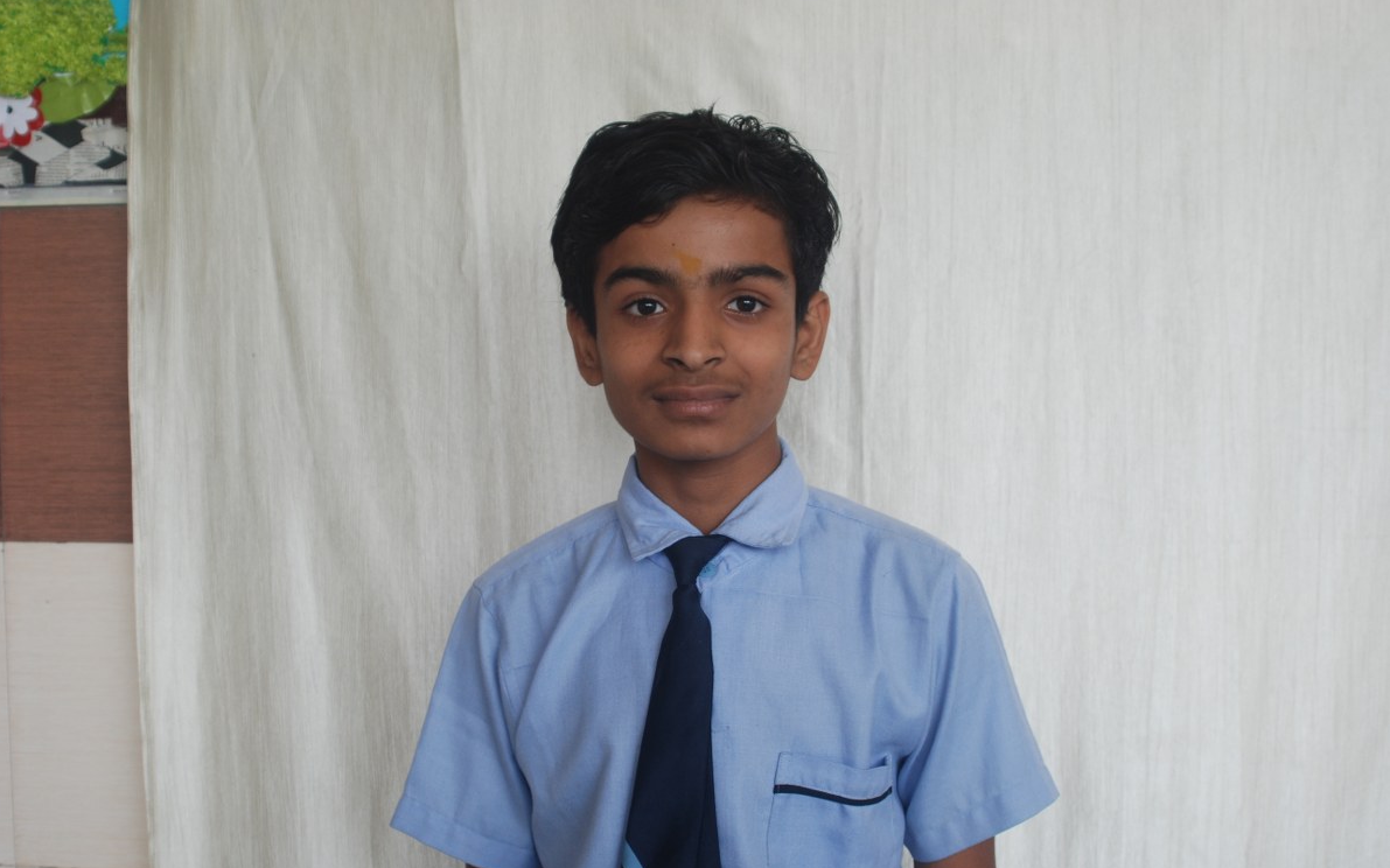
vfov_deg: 29.9
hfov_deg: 46.2
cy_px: 444
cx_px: 694
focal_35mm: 43
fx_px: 1629
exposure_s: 1/80
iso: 200
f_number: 4.5
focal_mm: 28
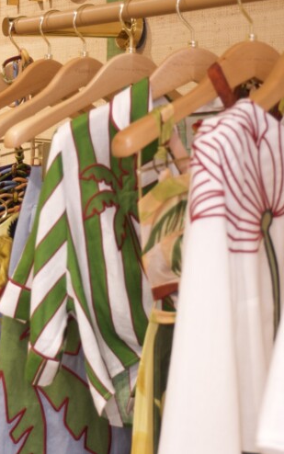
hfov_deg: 13.7
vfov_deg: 21.8
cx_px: 63
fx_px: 1176
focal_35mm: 95
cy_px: 205
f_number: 2.8
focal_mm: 30.2
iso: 800
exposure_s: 1/500
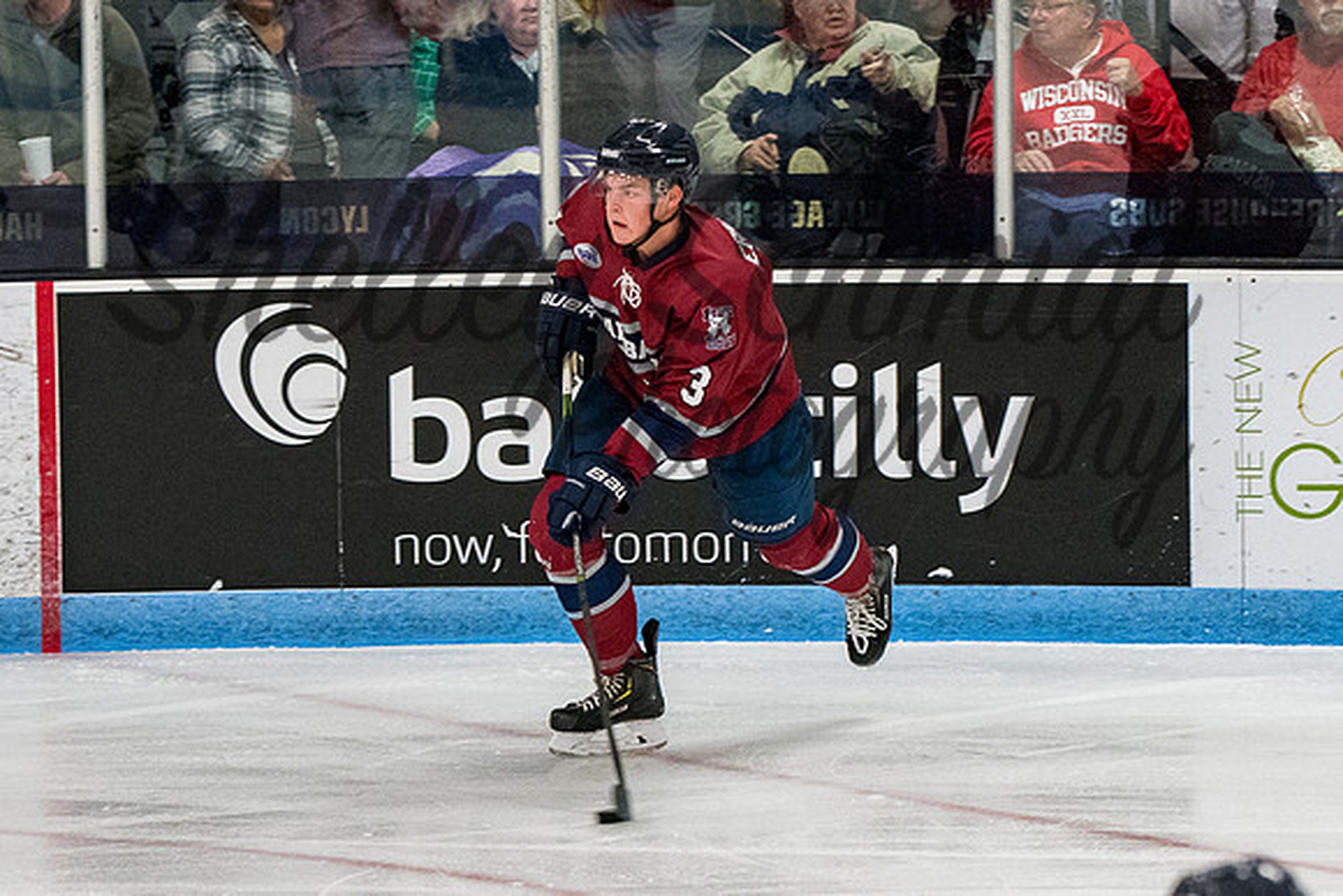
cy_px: 452
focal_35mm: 280
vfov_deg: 4.9
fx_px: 10449
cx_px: 693
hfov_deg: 7.4
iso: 2500
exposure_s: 1/800
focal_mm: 110
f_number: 3.5
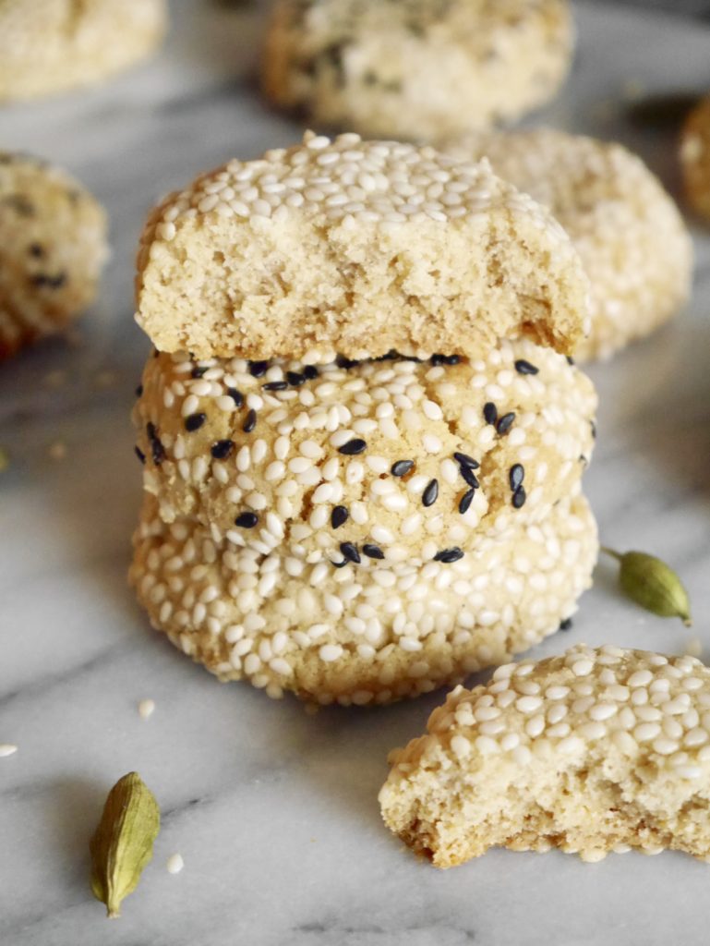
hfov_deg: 17.6
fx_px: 2295
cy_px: 473
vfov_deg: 23.3
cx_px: 355
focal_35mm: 84
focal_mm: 42
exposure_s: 1/50
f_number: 5.6
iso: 3200
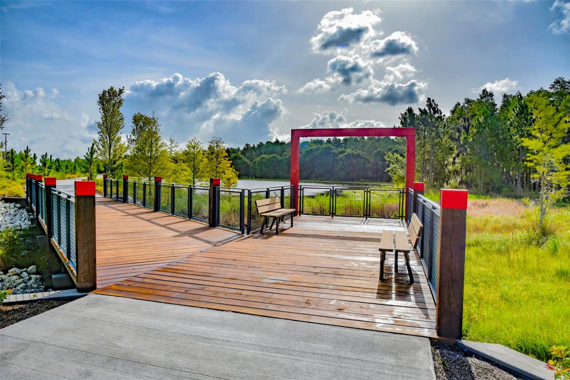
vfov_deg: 53.1
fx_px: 380
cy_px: 190
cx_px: 285
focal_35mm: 24
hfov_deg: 73.7
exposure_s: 1/500
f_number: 11
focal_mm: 24
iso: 200
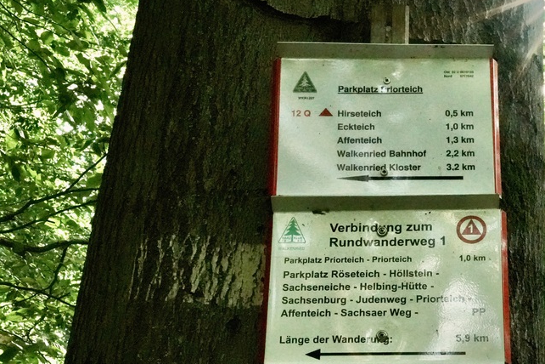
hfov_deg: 36.7
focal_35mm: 53
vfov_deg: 25.5
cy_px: 184
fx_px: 802
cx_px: 400
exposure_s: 1/500
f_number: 18
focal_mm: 34
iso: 12800
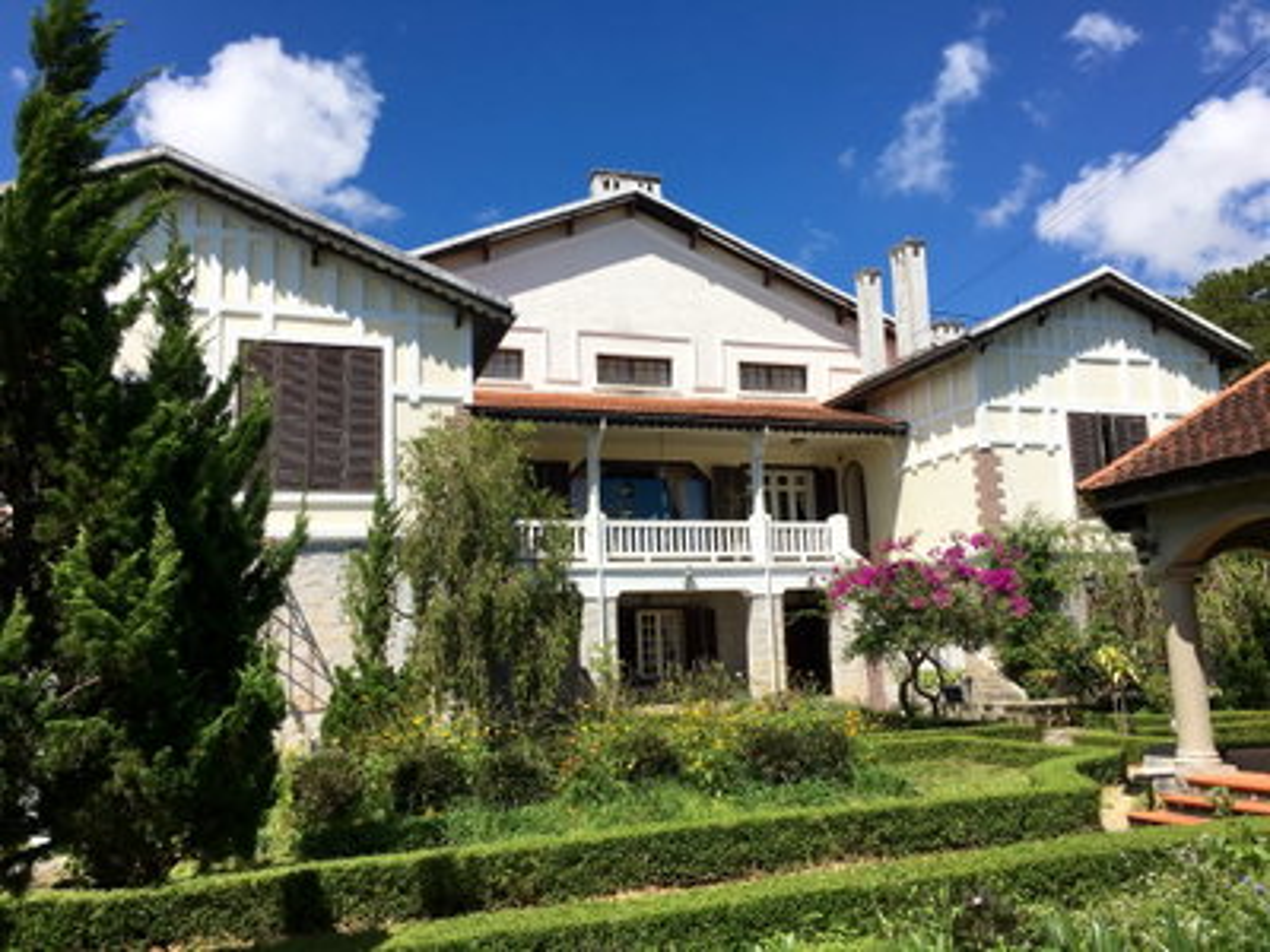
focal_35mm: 29
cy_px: 476
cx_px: 635
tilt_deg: +10.2
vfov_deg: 48.2
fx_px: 1064
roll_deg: +1.9
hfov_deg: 61.7
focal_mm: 4.15
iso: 25
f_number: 2.2
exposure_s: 1/2404
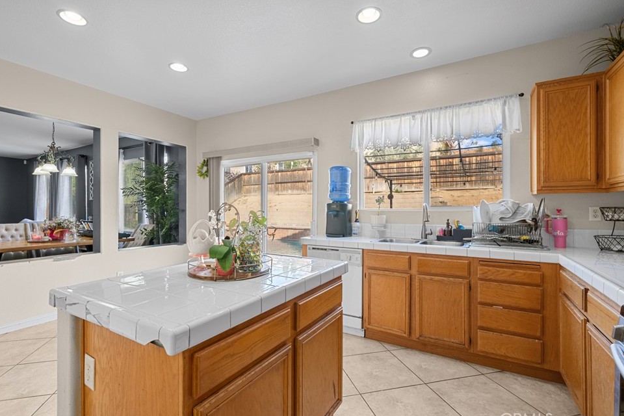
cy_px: 206
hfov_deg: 96.7
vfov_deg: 73.7
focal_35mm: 16
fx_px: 277
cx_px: 307
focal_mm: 15
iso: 250
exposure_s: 1/5
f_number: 10
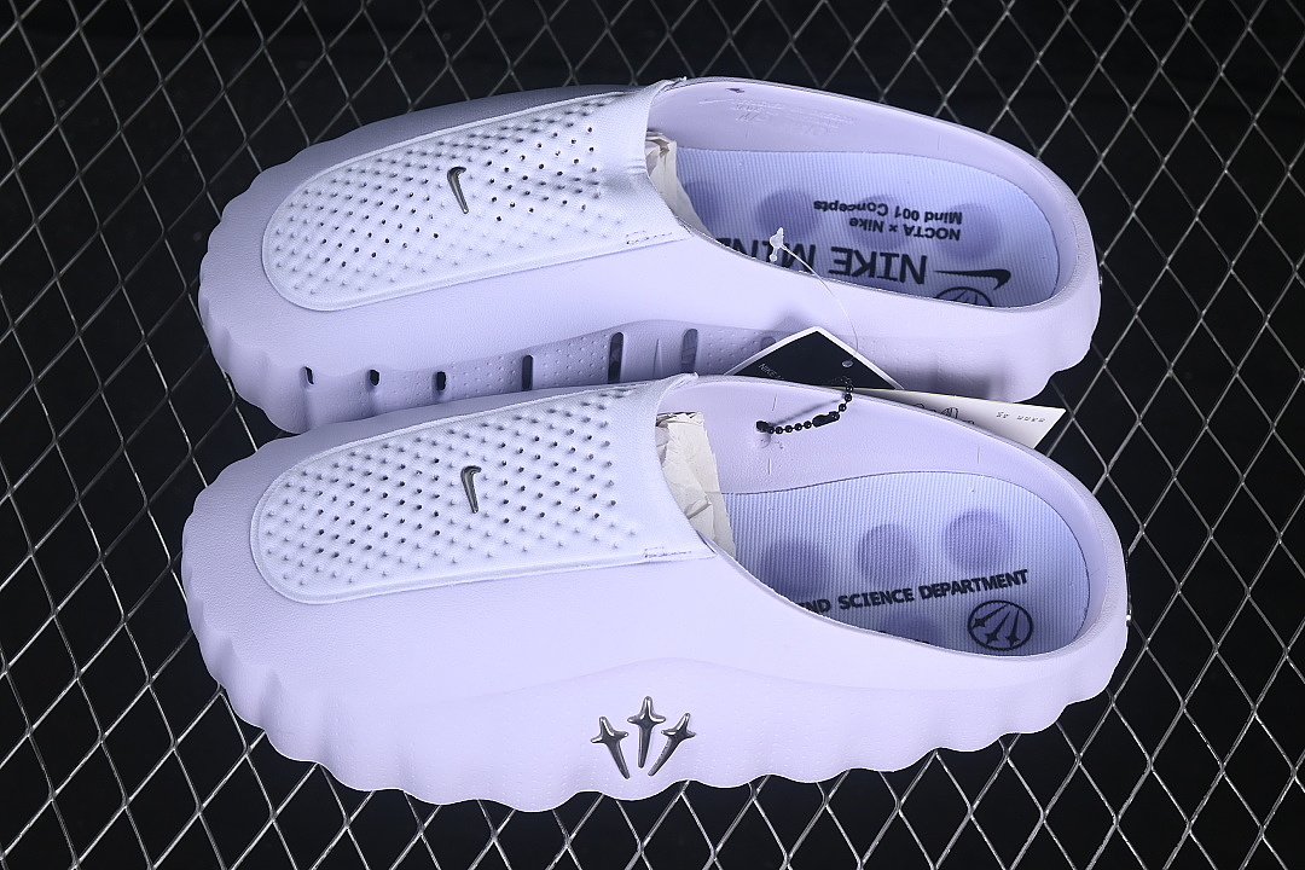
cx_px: 652
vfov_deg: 18.2
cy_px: 435
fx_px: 2719
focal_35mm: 75
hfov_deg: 27.0
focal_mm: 50
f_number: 7.1
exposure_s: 1/80
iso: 160
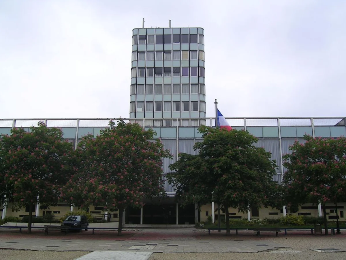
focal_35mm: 36
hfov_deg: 51.4
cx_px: 173
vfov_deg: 39.7
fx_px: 360
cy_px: 130
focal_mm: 5.6
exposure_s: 1/278
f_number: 4.8
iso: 50
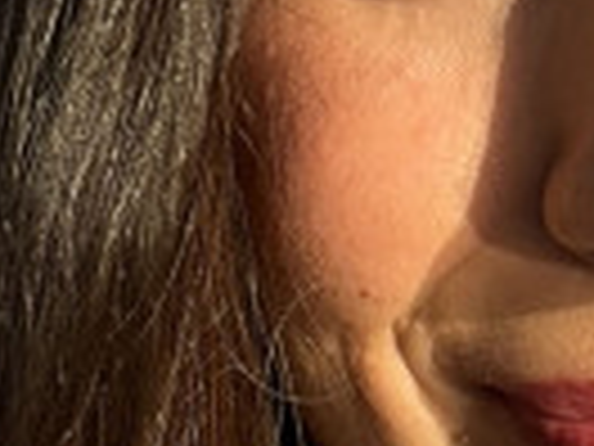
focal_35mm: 349
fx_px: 5989
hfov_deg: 5.7
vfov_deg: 4.3
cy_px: 261
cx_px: 648
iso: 80
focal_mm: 6.86
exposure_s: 1/1916
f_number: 1.78
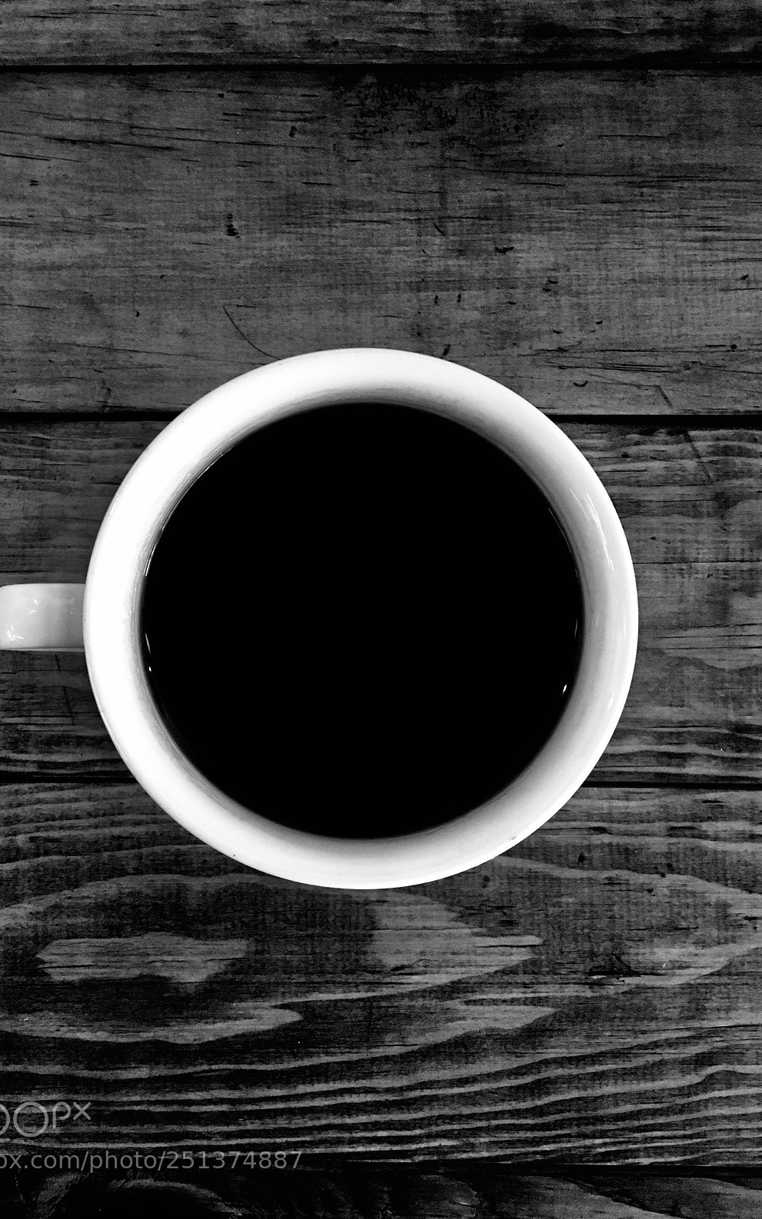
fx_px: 1030
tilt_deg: -85.2
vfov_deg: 61.2
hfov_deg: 40.6
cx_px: 361
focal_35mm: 31
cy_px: 606
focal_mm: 4.15
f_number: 2.2
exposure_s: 1/17
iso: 200
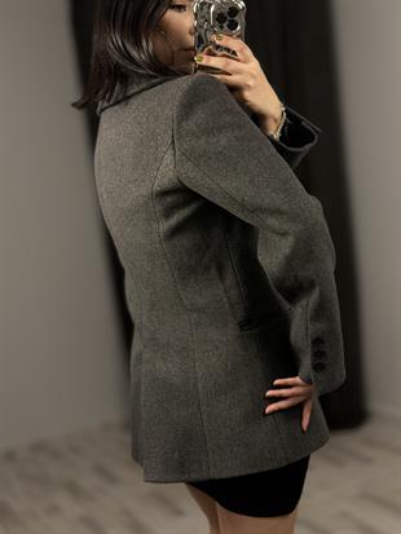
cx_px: 200
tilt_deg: -30.6
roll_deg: +8.4
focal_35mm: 48
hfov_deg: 30.3
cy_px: 267
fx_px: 741
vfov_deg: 39.6
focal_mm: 6.86
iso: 125
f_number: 1.78
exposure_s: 1/100
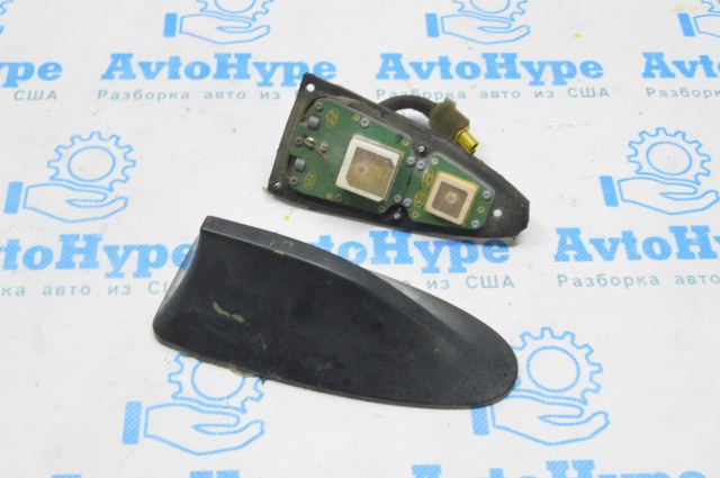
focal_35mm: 52
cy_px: 239
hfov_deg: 37.9
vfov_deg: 25.7
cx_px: 360
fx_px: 1049
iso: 6400
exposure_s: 1/15
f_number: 20
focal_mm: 35
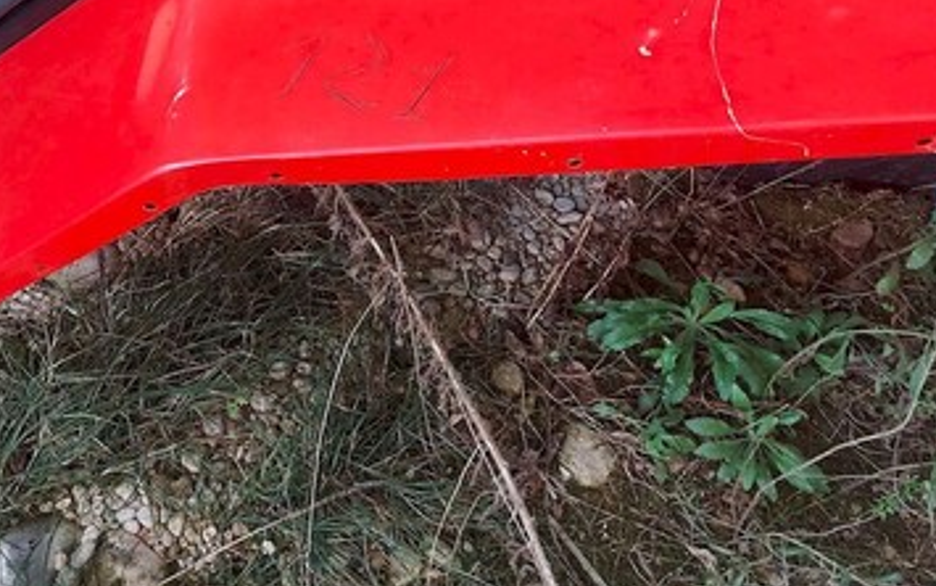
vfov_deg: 29.1
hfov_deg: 45.1
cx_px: 269
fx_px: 1097
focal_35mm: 43
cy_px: 103
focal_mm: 5.23
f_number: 1.8
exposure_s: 1/60
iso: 160
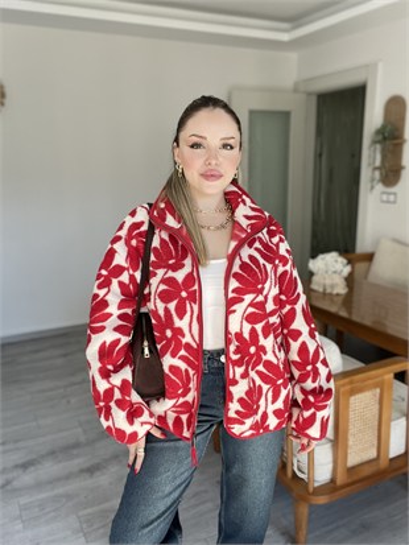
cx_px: 204
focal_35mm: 30
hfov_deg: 46.8
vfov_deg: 59.9
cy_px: 272
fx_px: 472
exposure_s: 1/121
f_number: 2.2
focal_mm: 2.71
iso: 50
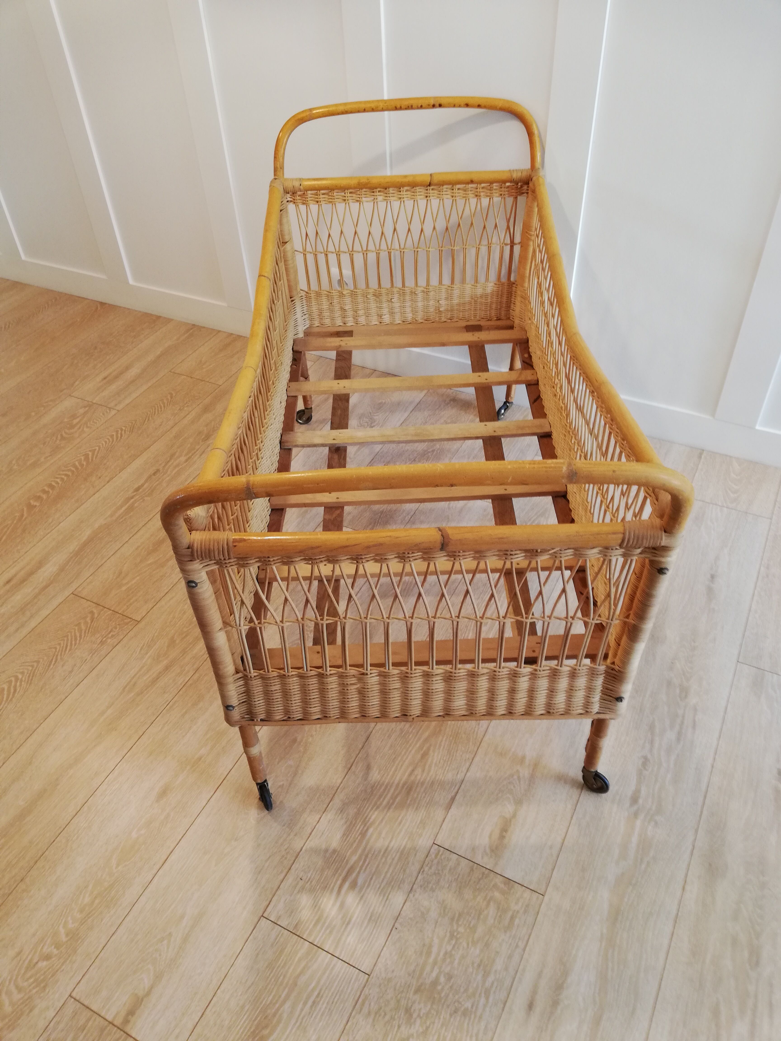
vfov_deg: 67.3
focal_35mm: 26
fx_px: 782
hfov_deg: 53.1
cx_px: 390
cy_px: 520
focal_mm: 3.81
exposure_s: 1/33.3
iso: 125
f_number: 2.2
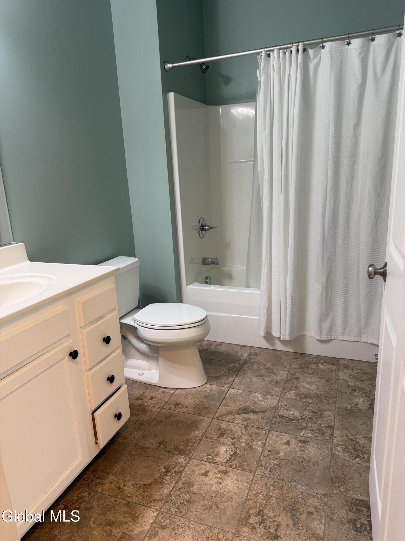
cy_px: 270
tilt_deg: -15.6
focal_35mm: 24
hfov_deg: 56.8
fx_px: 374
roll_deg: +3.1
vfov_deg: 71.6
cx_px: 202
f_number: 1.78
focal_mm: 6.76
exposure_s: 1/60
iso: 160
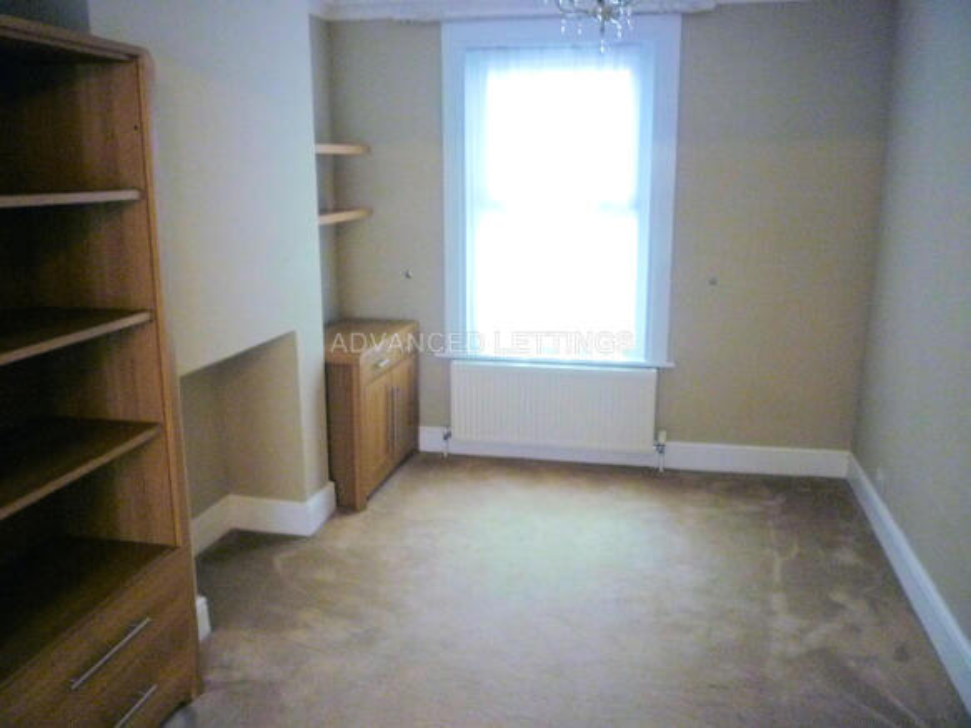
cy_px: 364
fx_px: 813
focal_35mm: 29
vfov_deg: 48.2
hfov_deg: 61.7
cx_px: 486
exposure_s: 1/30
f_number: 3.3
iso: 320
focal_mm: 5.2
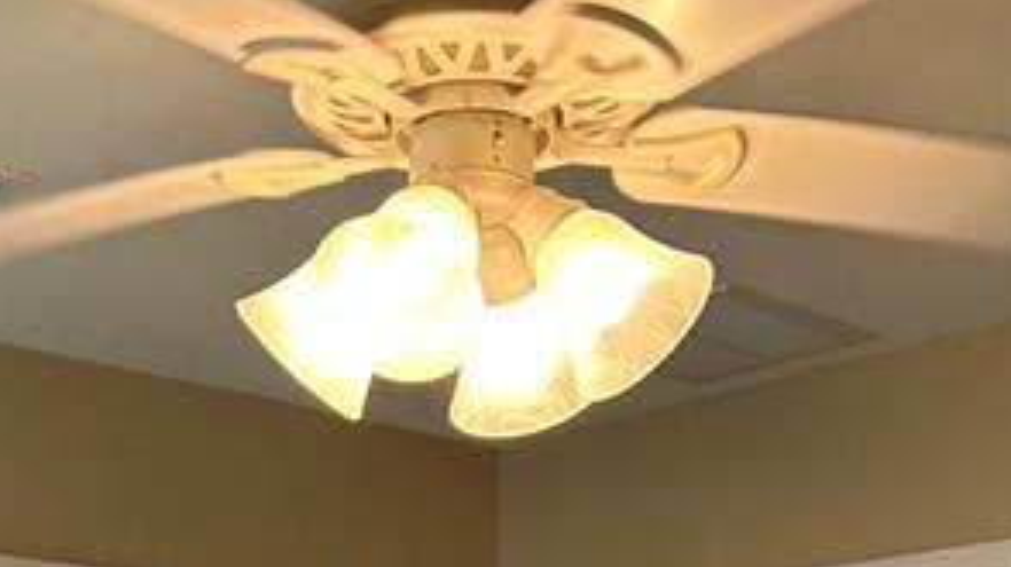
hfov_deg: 28.5
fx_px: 1983
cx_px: 371
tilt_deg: -4.8
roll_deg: -0.9
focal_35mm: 74
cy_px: 1148
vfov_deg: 13.7
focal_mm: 5.7
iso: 100
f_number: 1.5
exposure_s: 1/60
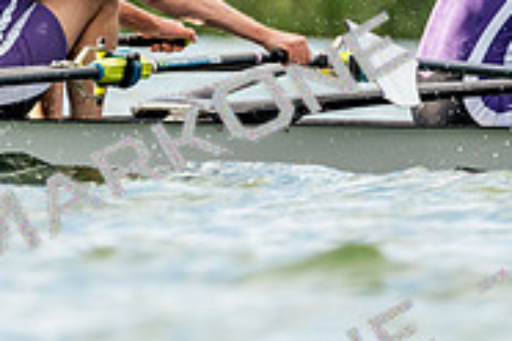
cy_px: 4
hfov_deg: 1.1
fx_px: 26665
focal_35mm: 1875
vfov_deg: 0.7
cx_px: 330
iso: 400
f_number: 6.3
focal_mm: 600
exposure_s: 1/2000
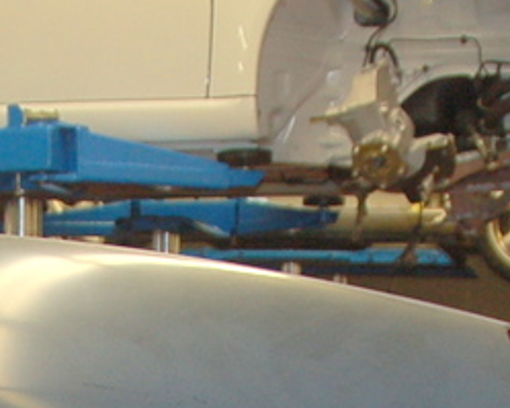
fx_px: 1569
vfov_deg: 13.7
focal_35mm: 104
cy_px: 661
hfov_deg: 18.3
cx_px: 115
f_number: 3.5
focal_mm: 18
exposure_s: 1/60
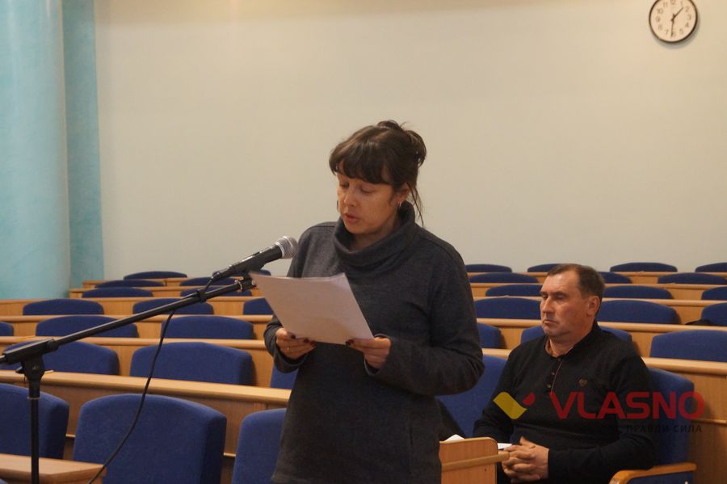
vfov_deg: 16.5
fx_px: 1665
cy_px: 242
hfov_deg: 24.6
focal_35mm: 82
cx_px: 364
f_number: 6.3
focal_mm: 55
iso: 3200
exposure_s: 1/25
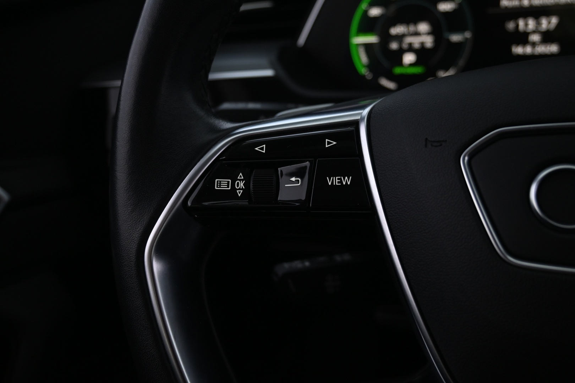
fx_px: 479
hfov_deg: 61.9
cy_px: 192
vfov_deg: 43.6
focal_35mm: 30
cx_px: 288
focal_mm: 20
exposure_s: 1/30
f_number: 3.8
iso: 1000
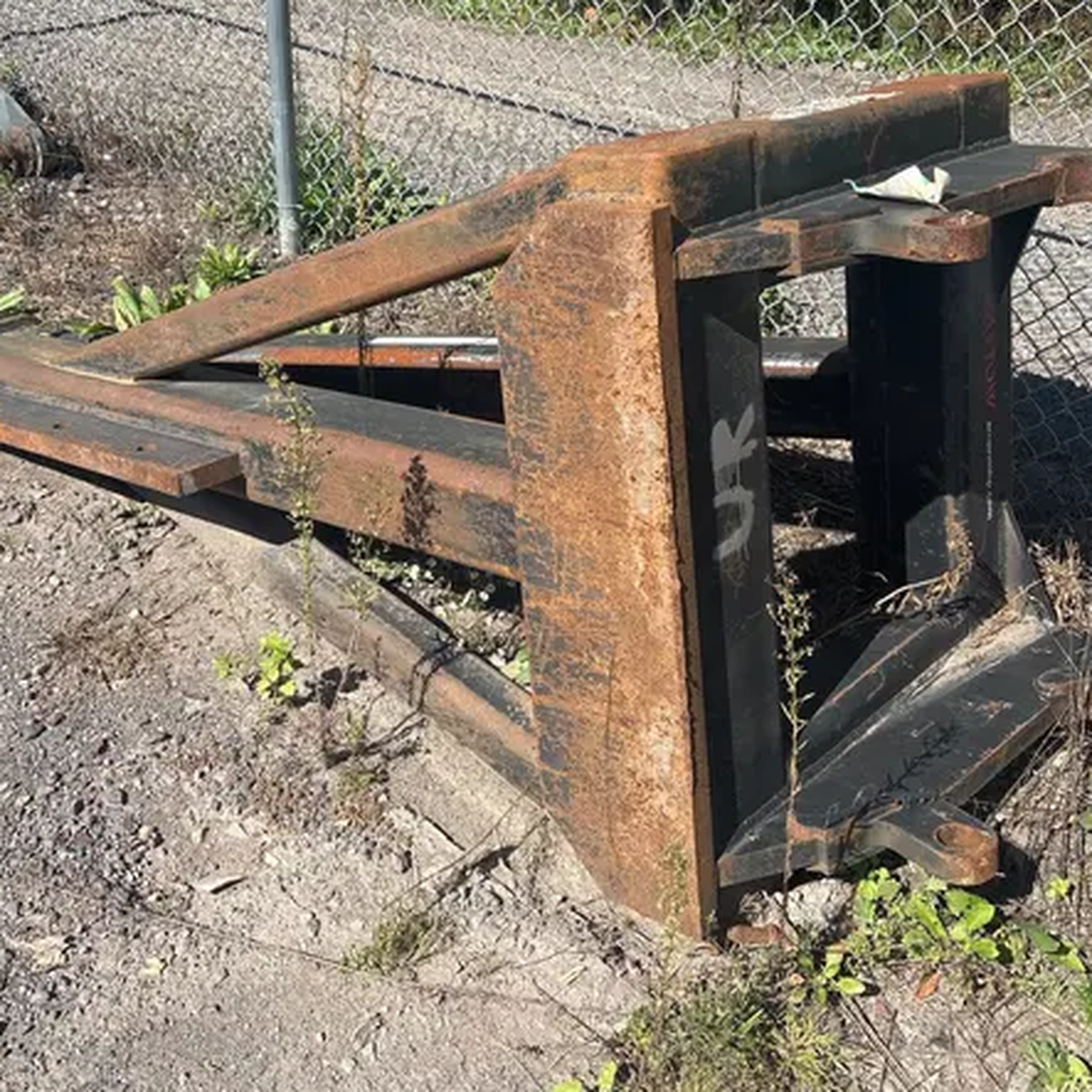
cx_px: 523
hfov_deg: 43.8
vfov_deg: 42.9
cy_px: 319
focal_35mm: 38
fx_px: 1356
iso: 50
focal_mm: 5.96
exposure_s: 1/2151
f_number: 1.6
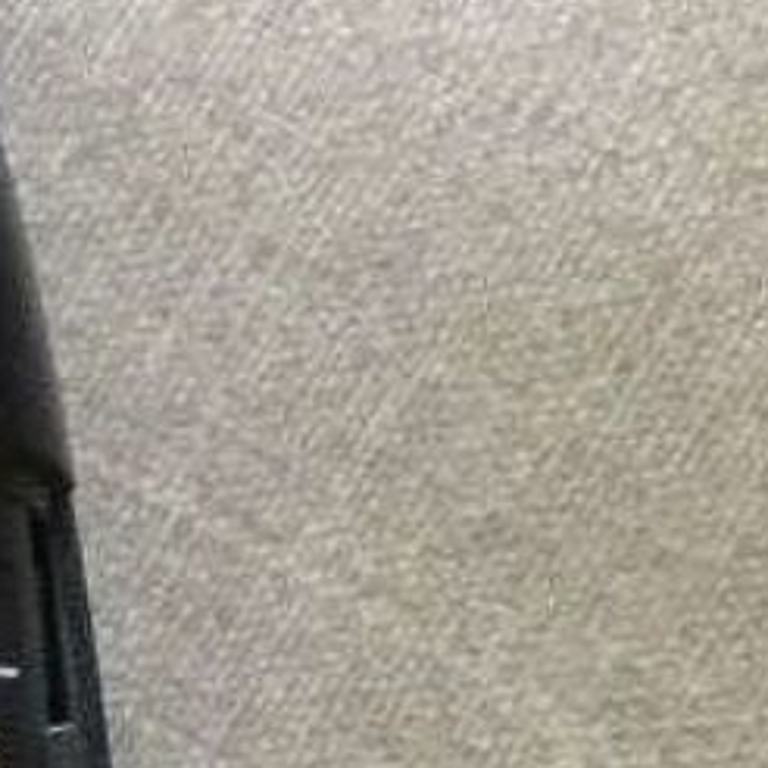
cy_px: 960
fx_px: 3489
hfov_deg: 11.4
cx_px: -724
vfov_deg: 12.2
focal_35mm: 139
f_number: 2.2
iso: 200
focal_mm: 4.15
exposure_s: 1/8
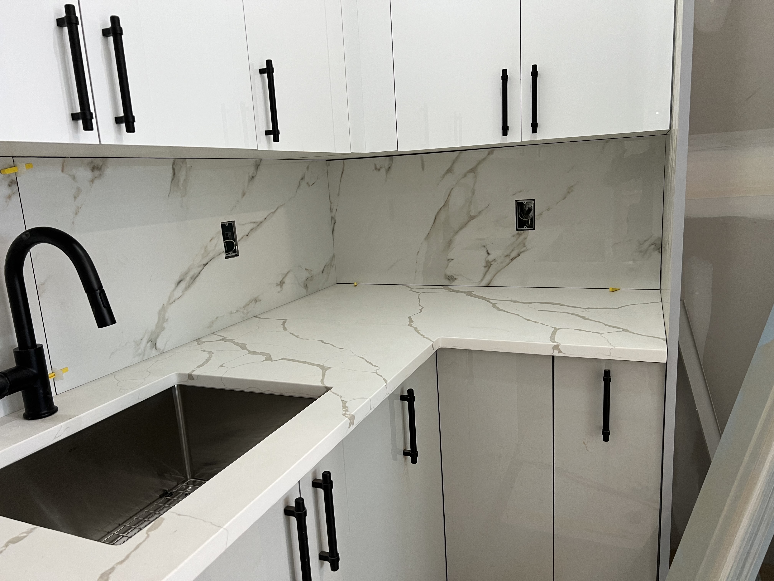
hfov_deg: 67.3
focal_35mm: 26
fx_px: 581
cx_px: 387
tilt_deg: -11.9
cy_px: 290
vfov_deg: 53.1
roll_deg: +3.3
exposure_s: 1/60
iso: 80
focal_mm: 5.7
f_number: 1.5
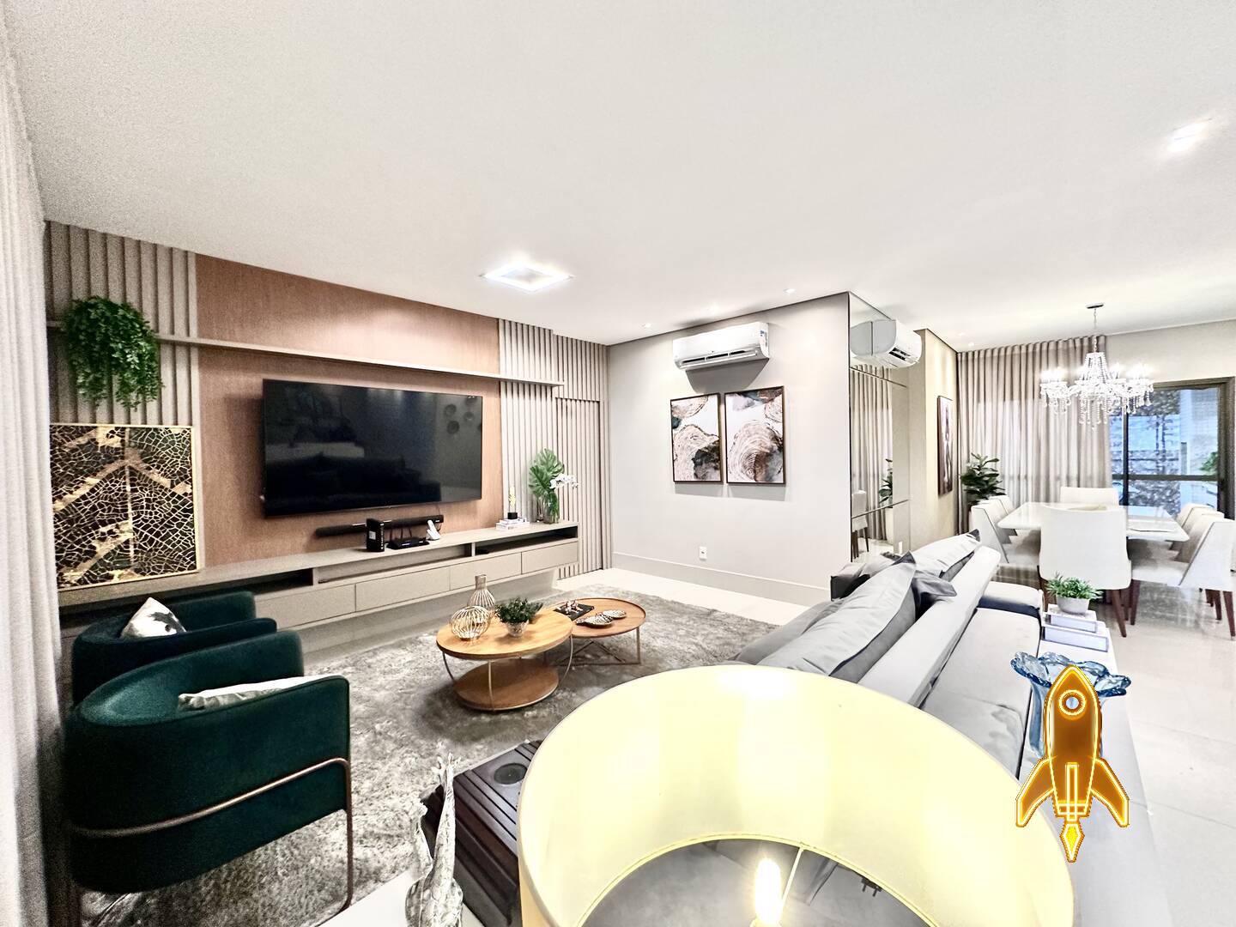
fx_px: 500
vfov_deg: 85.7
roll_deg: +1.1
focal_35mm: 14
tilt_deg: -0.4
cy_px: 464
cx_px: 618
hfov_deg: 102.1
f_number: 2.2
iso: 400
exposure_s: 1/60
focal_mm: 2.22
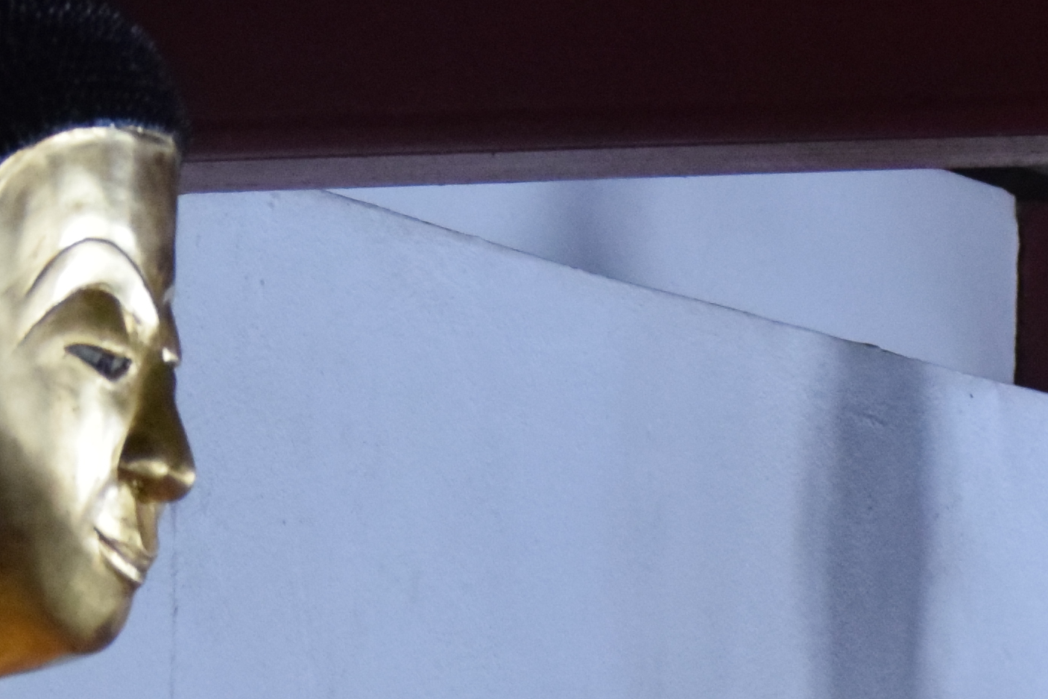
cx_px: 1213
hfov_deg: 5.8
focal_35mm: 352
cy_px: 1312
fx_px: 10249
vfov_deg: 3.9
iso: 2800
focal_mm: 55
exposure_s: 1/500
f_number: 4
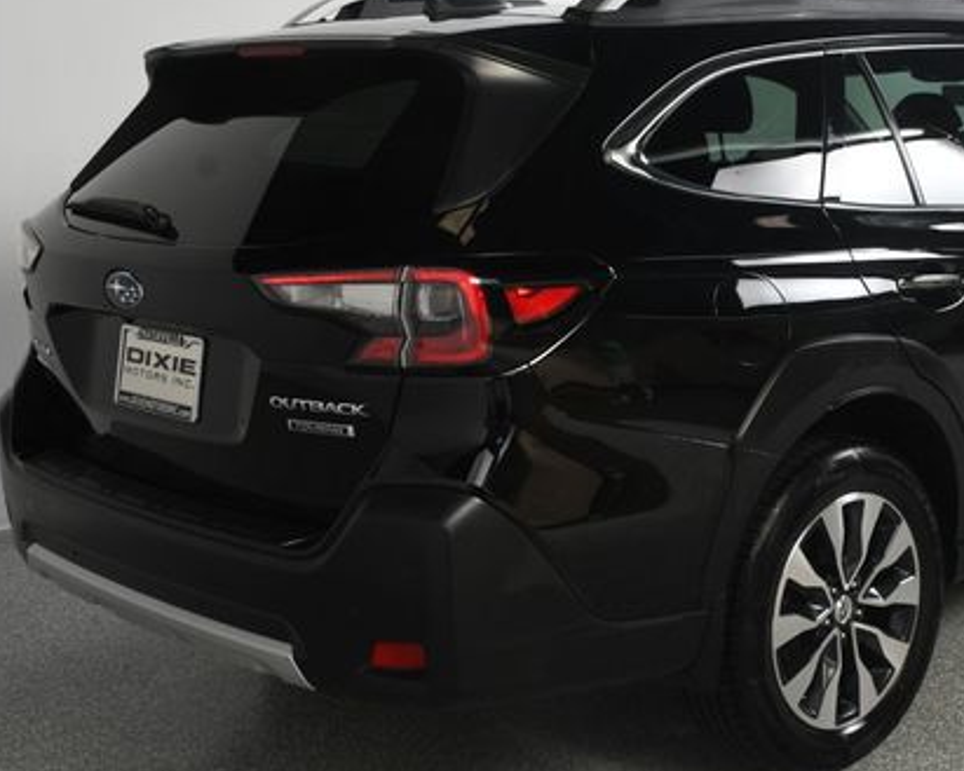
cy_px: 389
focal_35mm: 57
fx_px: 1627
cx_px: 720
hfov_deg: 32.4
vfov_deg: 26.7
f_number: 9
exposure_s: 1/160
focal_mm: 26
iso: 100
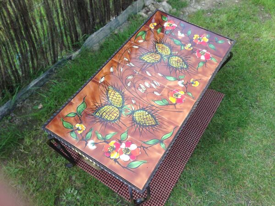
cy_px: 103
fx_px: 262
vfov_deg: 42.9
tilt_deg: -53.1
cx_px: 138
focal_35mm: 33
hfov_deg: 55.4
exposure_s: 1/229
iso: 50
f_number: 2.4
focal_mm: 4.12
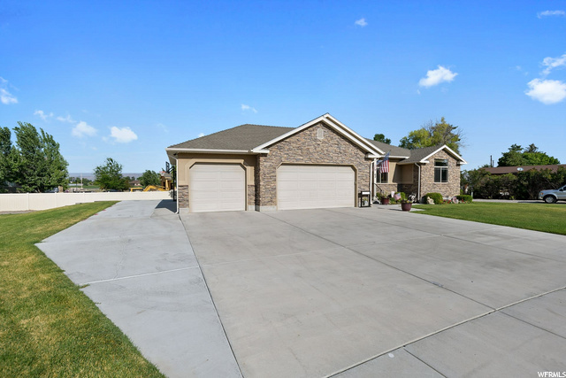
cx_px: 283
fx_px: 267
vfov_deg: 70.5
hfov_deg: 93.3
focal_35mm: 17
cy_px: 189
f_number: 8
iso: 64
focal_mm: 17
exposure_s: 1/250
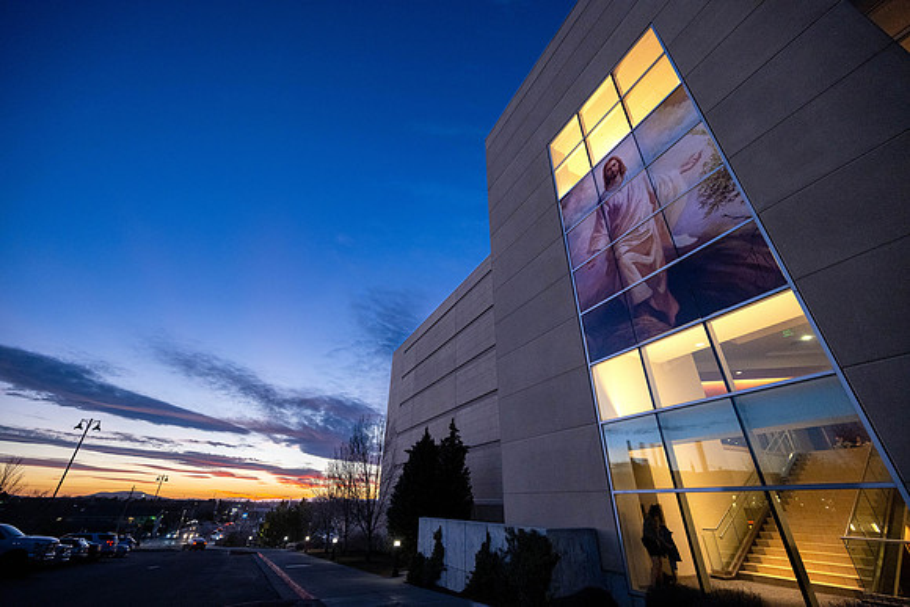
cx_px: 455
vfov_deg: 81.2
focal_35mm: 14
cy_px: 304
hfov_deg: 104.2
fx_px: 354
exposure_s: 1/200
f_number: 4
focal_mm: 14
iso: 1600
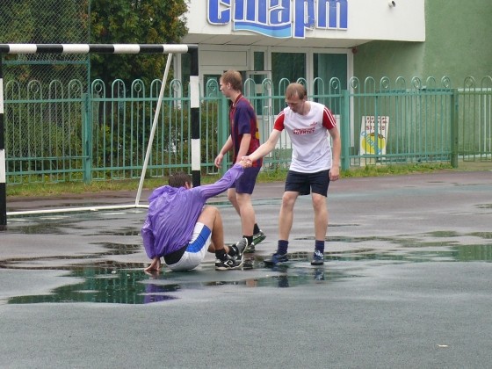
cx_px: 246
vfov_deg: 10.5
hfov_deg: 14.0
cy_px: 184
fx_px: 2004
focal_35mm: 141
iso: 100
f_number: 3.6
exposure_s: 1/100
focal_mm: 16.7
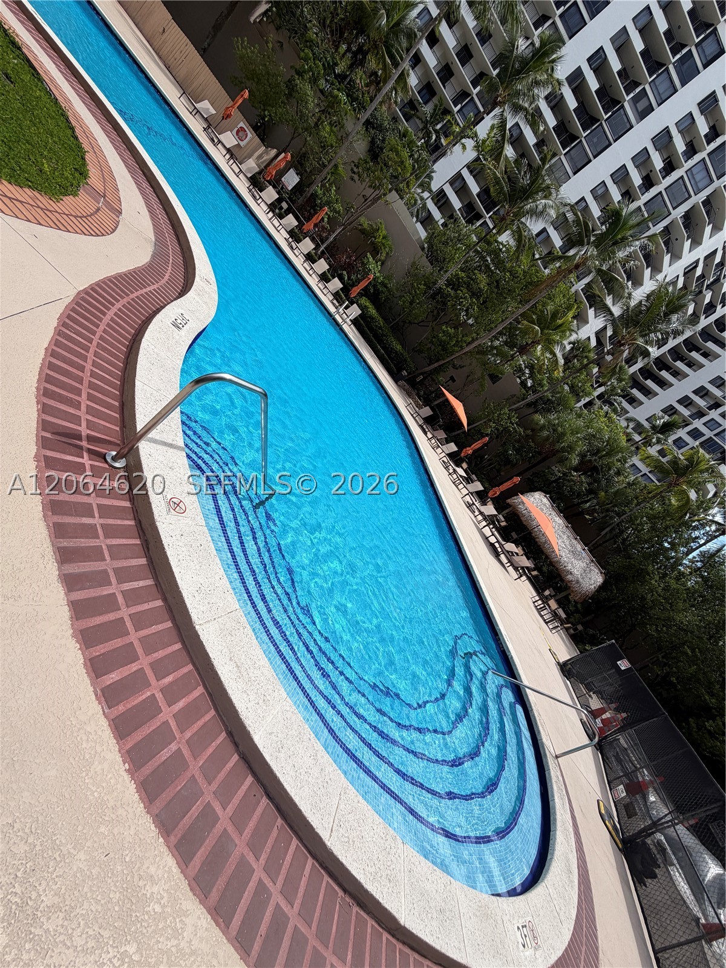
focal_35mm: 14
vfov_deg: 102.1
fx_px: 391
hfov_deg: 85.7
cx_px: 363
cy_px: 484
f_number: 2.2
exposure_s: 1/820
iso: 20
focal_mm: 2.22
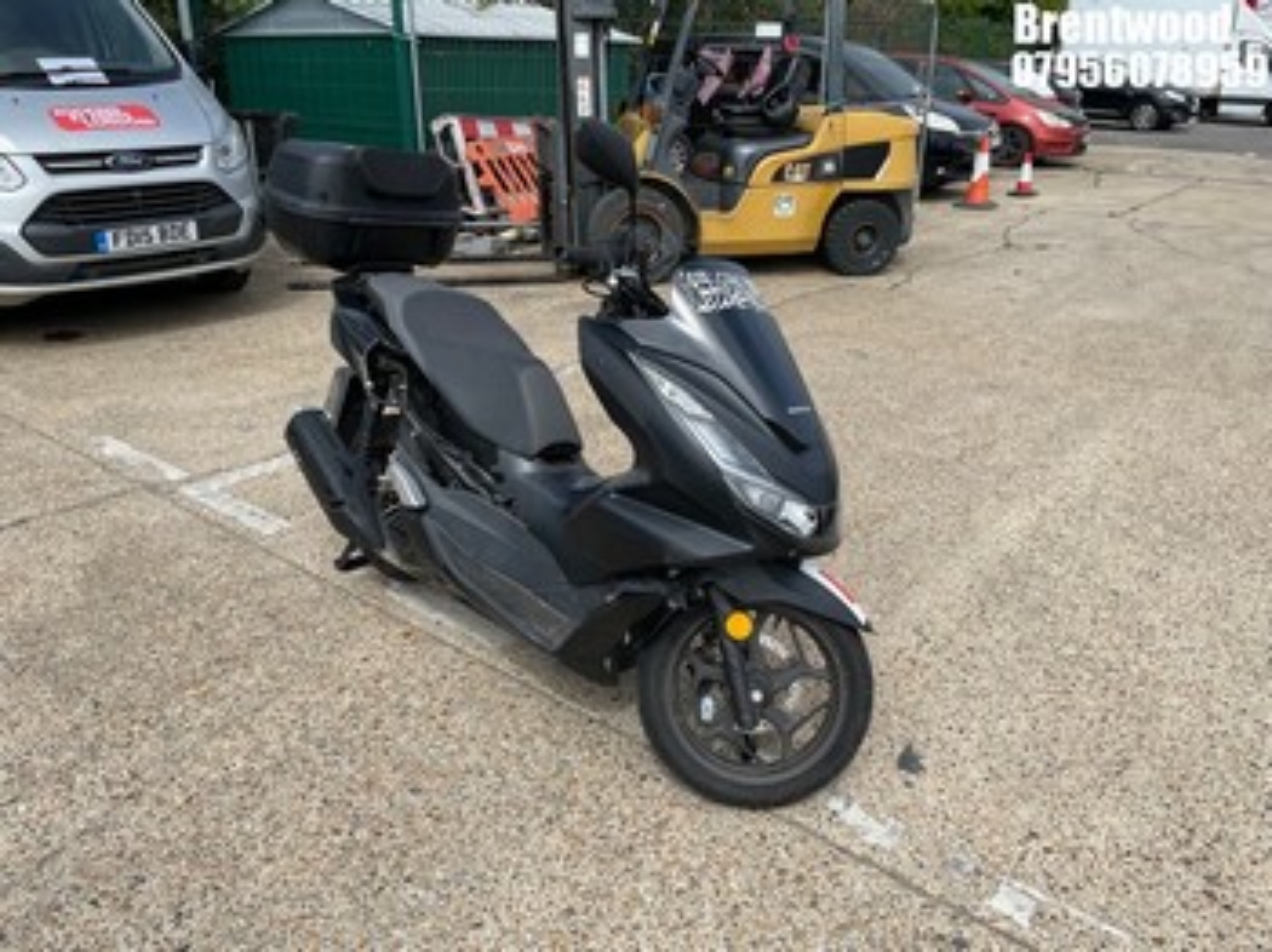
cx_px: 636
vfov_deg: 53.0
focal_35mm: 26
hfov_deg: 67.3
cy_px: 476
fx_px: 955
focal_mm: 4.2
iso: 32
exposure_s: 1/2618
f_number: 1.6
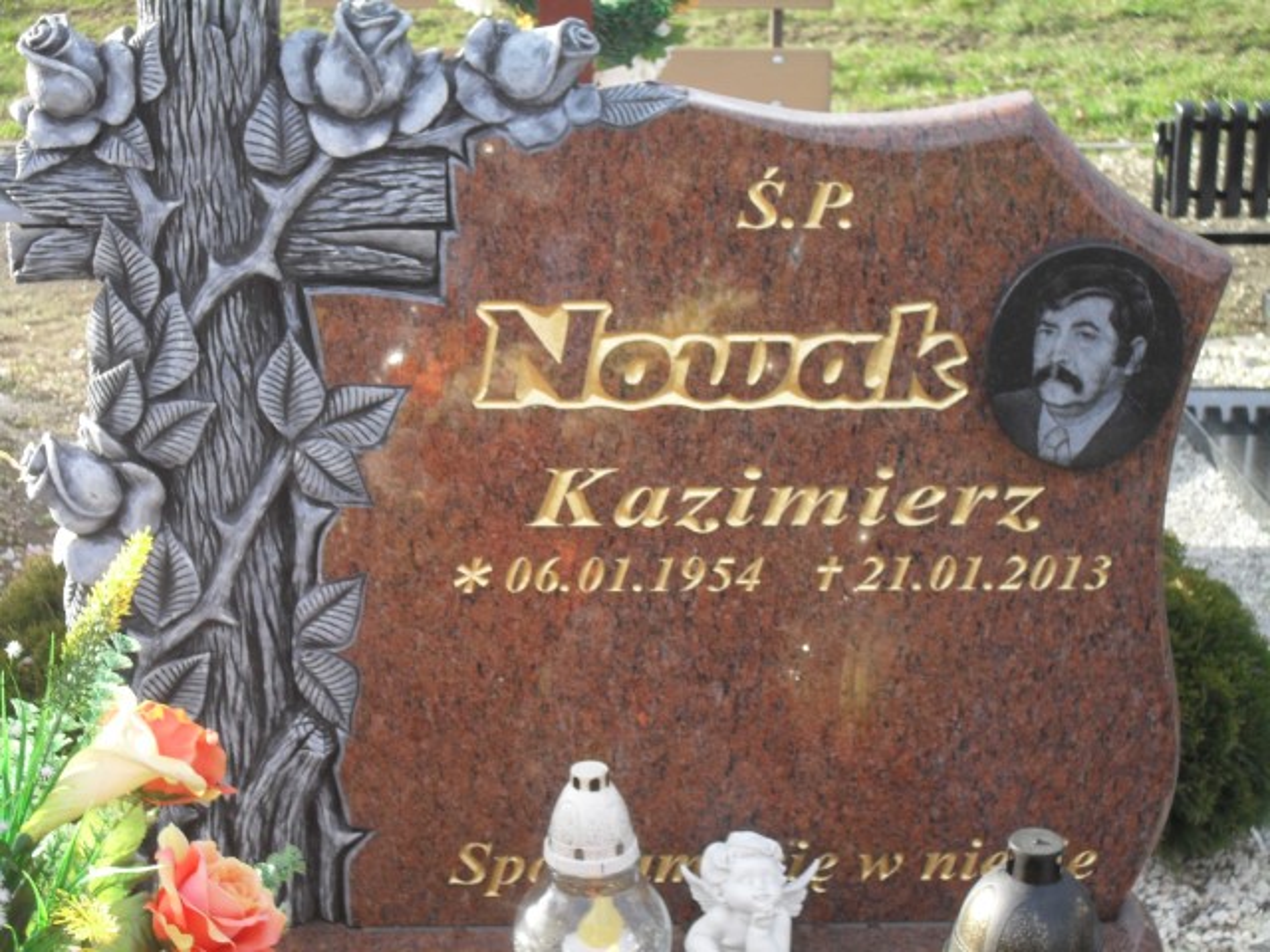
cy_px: 476
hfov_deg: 29.4
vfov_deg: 22.3
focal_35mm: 66
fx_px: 2421
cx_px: 635
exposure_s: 1/60
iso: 100
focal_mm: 11.7
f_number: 4.6
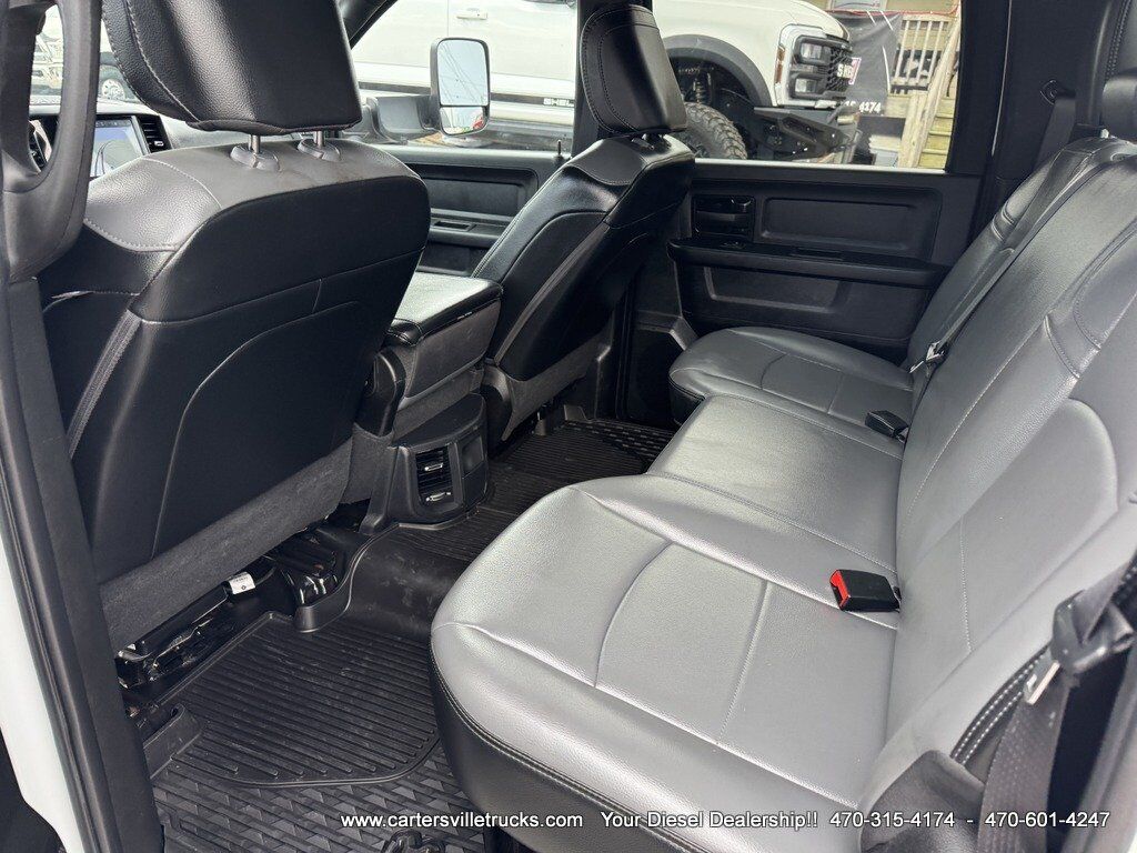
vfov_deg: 56.8
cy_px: 426
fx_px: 788
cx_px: 568
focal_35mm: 24
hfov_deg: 71.6
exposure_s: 1/121
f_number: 1.78
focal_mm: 6.76
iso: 125
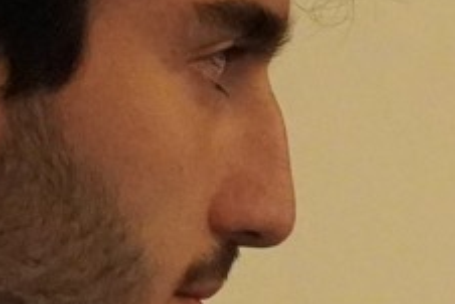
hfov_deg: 2.3
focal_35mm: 897
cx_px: 787
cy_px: 552
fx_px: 11344
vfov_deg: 1.5
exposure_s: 1/160
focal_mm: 75
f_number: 3.2
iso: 6400
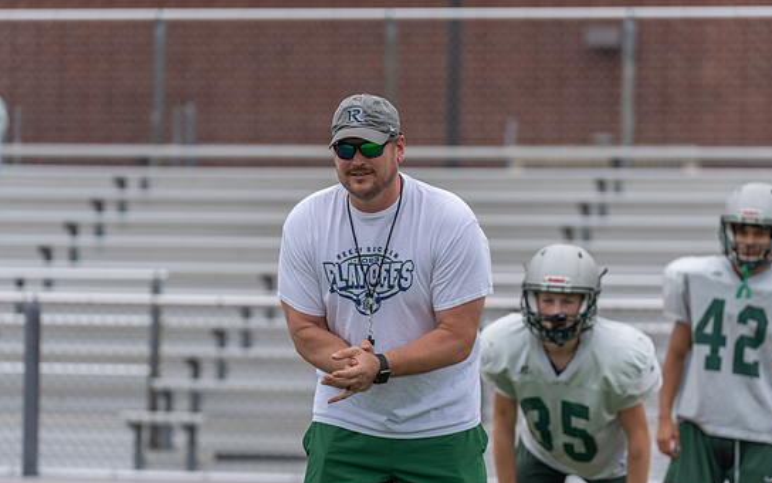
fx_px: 3913
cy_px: 273
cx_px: 387
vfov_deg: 7.1
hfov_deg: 11.3
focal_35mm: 186
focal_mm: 171
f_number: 3.5
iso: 200
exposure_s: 1/1250
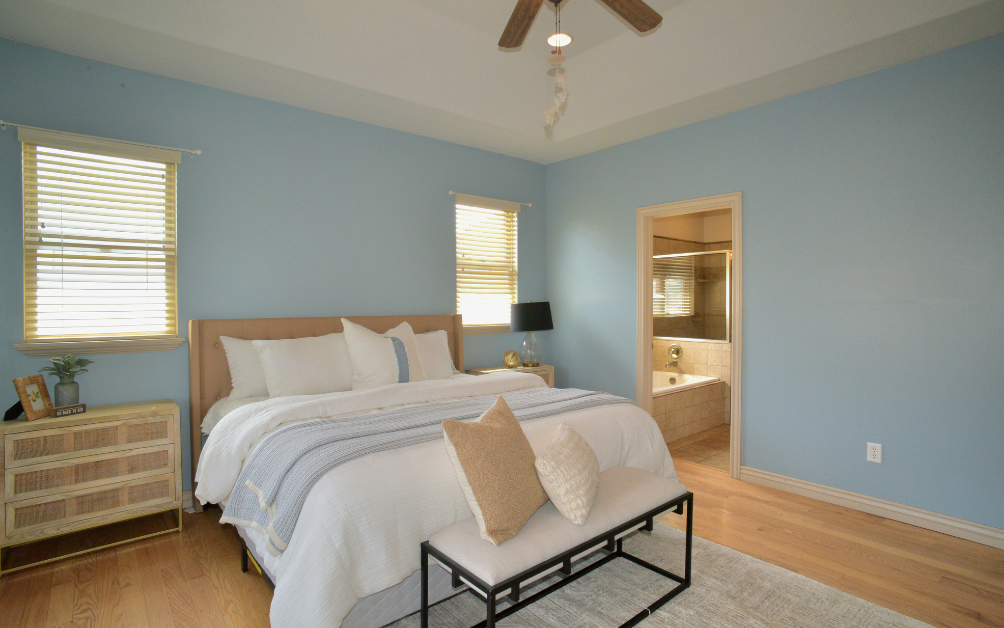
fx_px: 493
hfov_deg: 91.1
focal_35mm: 18
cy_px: 308
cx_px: 493
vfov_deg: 65.0
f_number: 14
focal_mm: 17
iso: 1250
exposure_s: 1/50
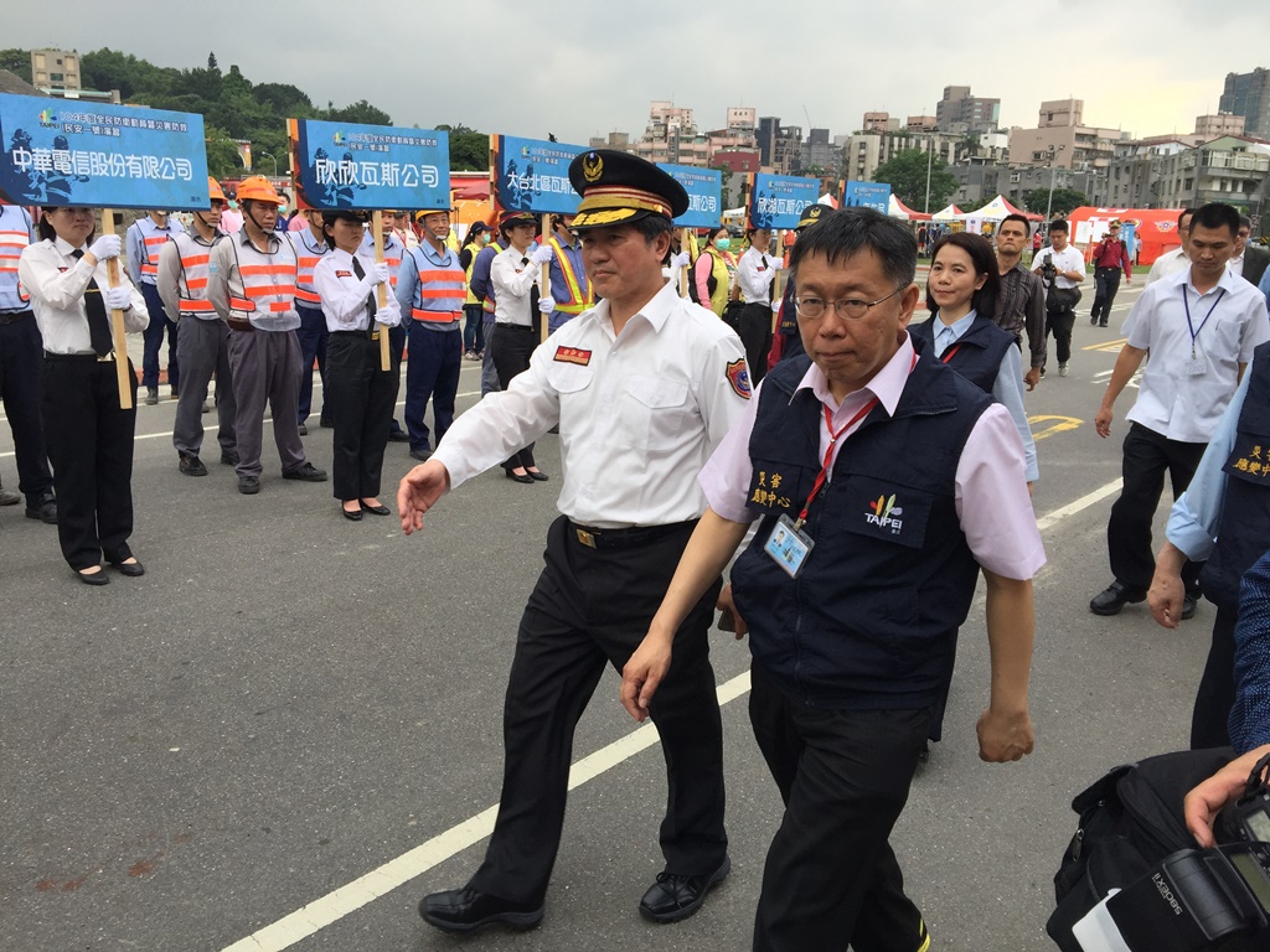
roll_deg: -3.1
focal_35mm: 29
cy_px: 476
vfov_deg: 48.2
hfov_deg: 61.7
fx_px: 1064
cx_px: 635
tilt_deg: -10.7
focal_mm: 4.15
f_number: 2.2
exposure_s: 1/444
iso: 32
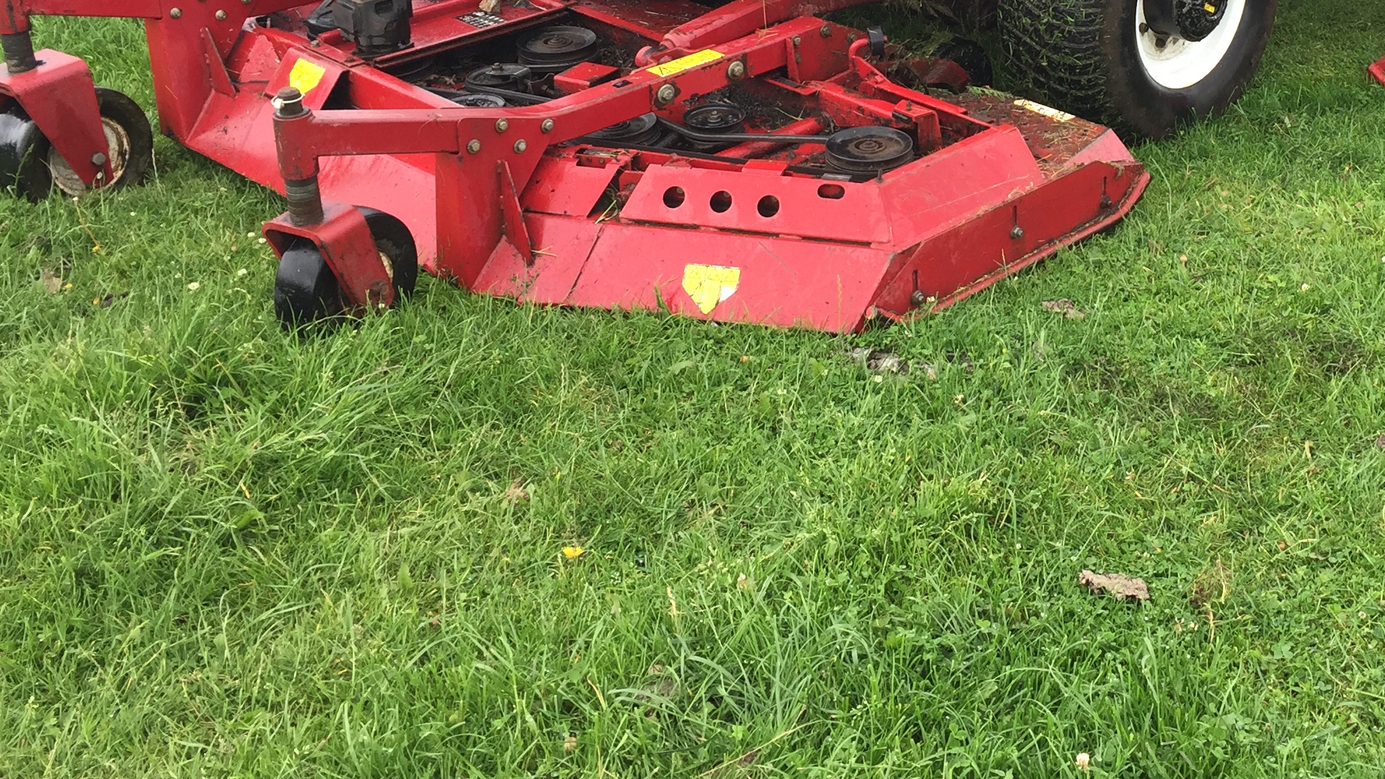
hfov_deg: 38.7
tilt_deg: -17.0
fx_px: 1910
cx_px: 1063
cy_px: 34
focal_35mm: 52
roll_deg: +1.3
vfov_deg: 22.3
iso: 32
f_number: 2.2
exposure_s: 1/137
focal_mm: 4.15
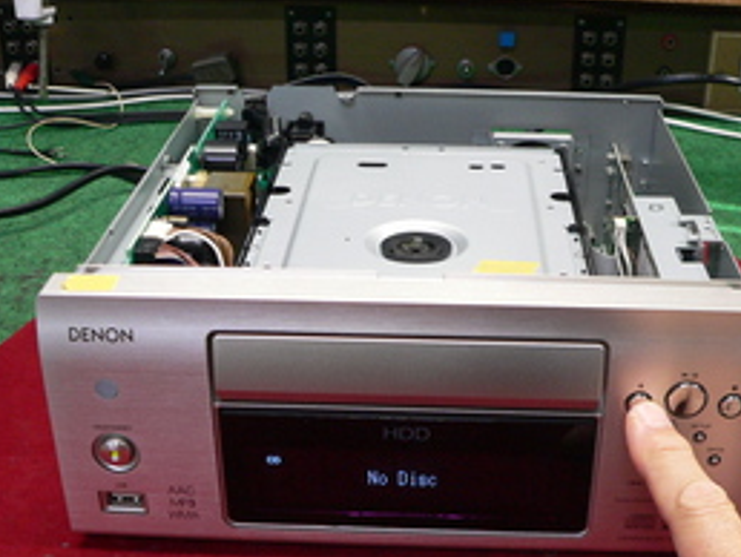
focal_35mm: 53
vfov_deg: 27.5
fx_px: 1136
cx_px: 416
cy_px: 334
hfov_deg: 36.1
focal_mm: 6
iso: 200
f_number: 2.8
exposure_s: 1/20
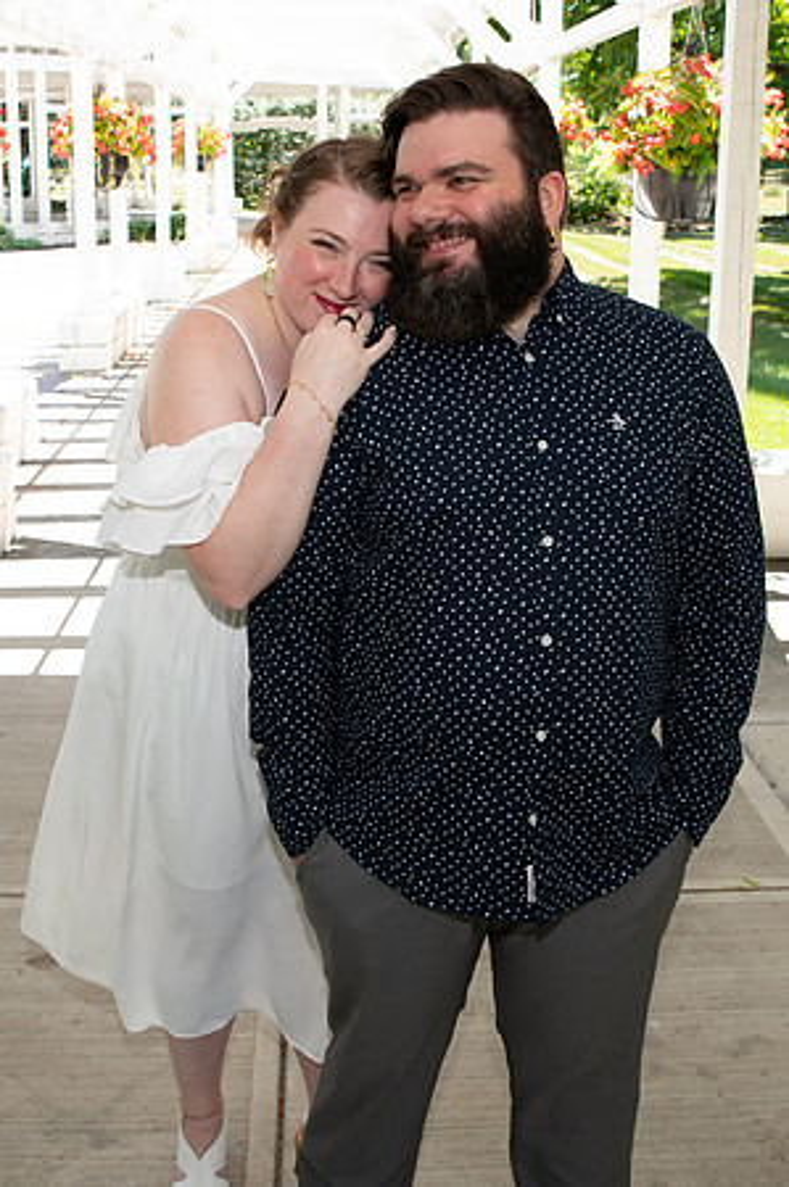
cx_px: 376
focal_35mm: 42
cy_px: 501
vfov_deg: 46.3
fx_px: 1384
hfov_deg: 31.8
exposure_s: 1/160
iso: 250
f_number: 5
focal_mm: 24
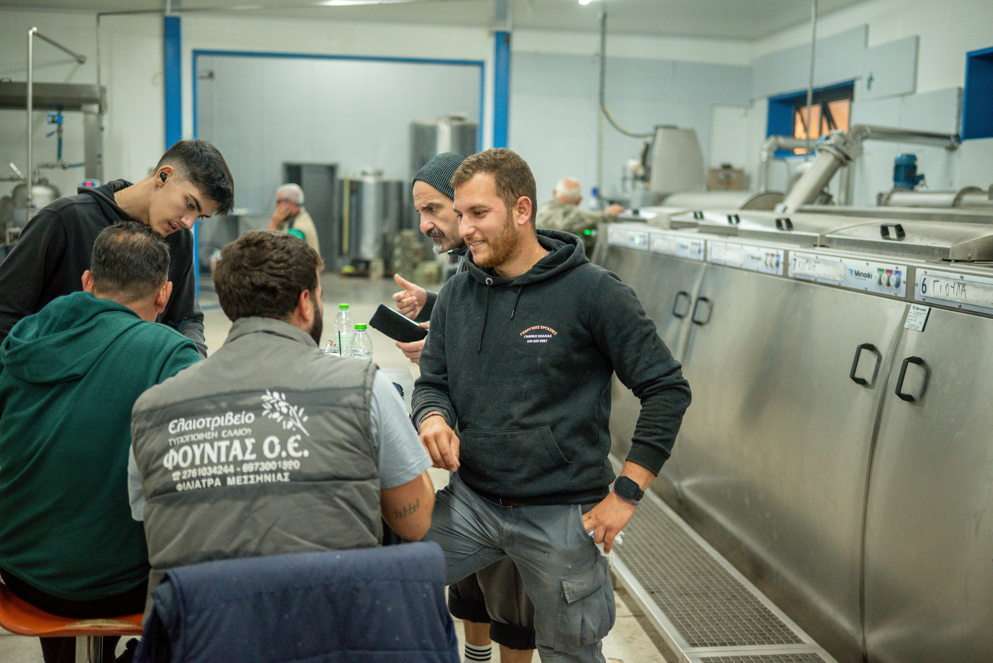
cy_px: 332
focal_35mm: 40
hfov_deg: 48.4
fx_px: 1104
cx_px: 496
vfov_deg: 33.4
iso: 1600
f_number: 2
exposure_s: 1/640
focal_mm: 40
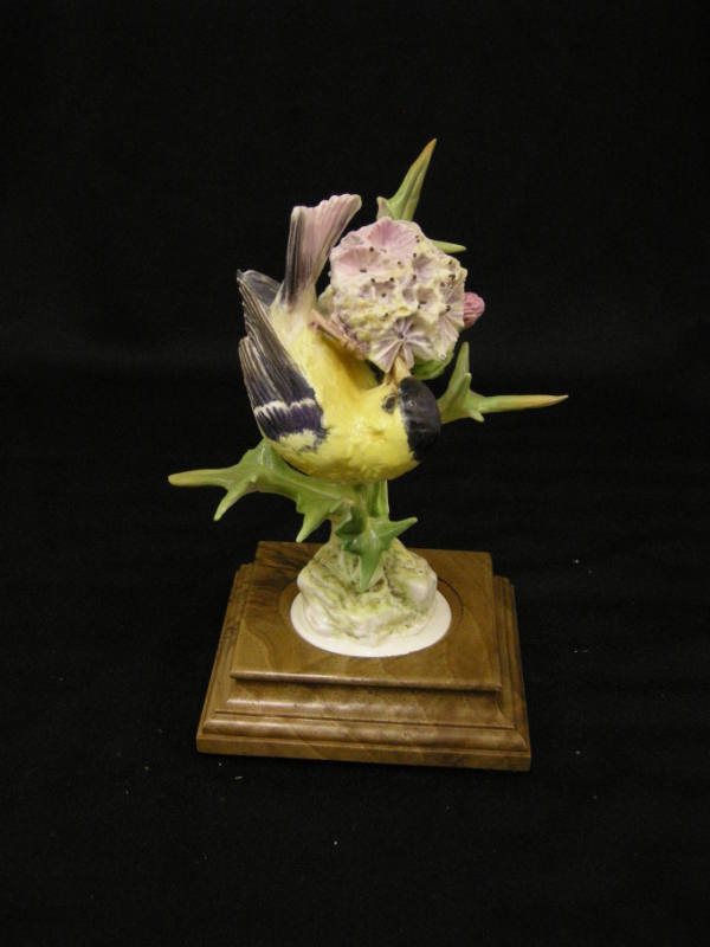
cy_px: 474
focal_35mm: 48
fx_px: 1313
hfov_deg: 30.3
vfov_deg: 39.7
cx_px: 355
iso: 400
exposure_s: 1/15
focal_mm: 10.1
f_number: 3.4
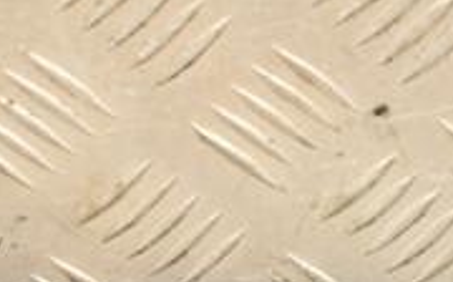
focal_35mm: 255
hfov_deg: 8.2
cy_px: 358
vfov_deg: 5.1
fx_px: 3144
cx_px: 342
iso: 800
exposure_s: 1/200
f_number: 5.6
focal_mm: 50
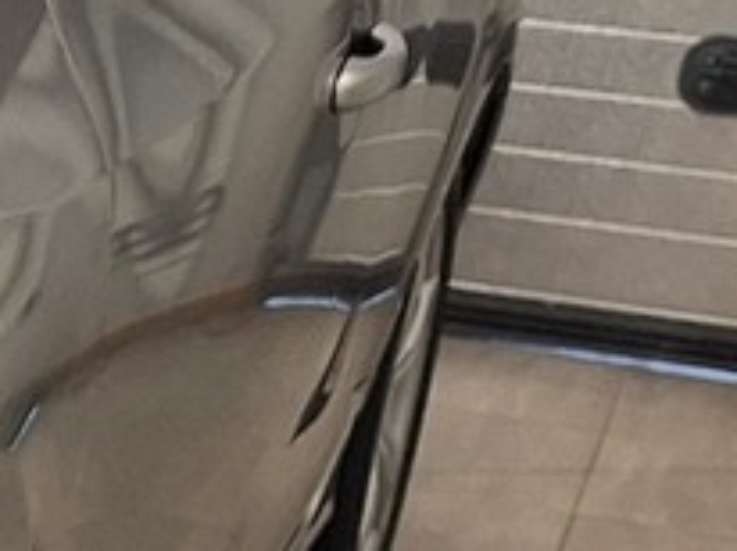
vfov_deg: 9.1
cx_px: -1667
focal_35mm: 161
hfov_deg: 9.1
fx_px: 3424
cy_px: 716
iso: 80
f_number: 1.8
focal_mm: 5.54
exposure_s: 1/50
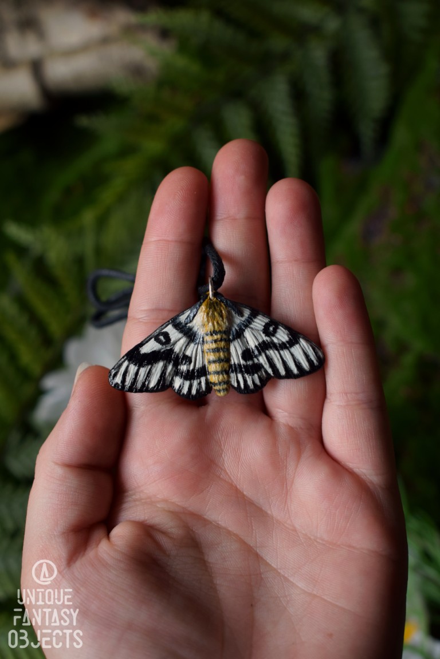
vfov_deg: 33.4
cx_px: 220
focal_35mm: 60
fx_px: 1100
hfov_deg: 22.6
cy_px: 330
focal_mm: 40
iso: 400
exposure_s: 1/125
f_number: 5.6
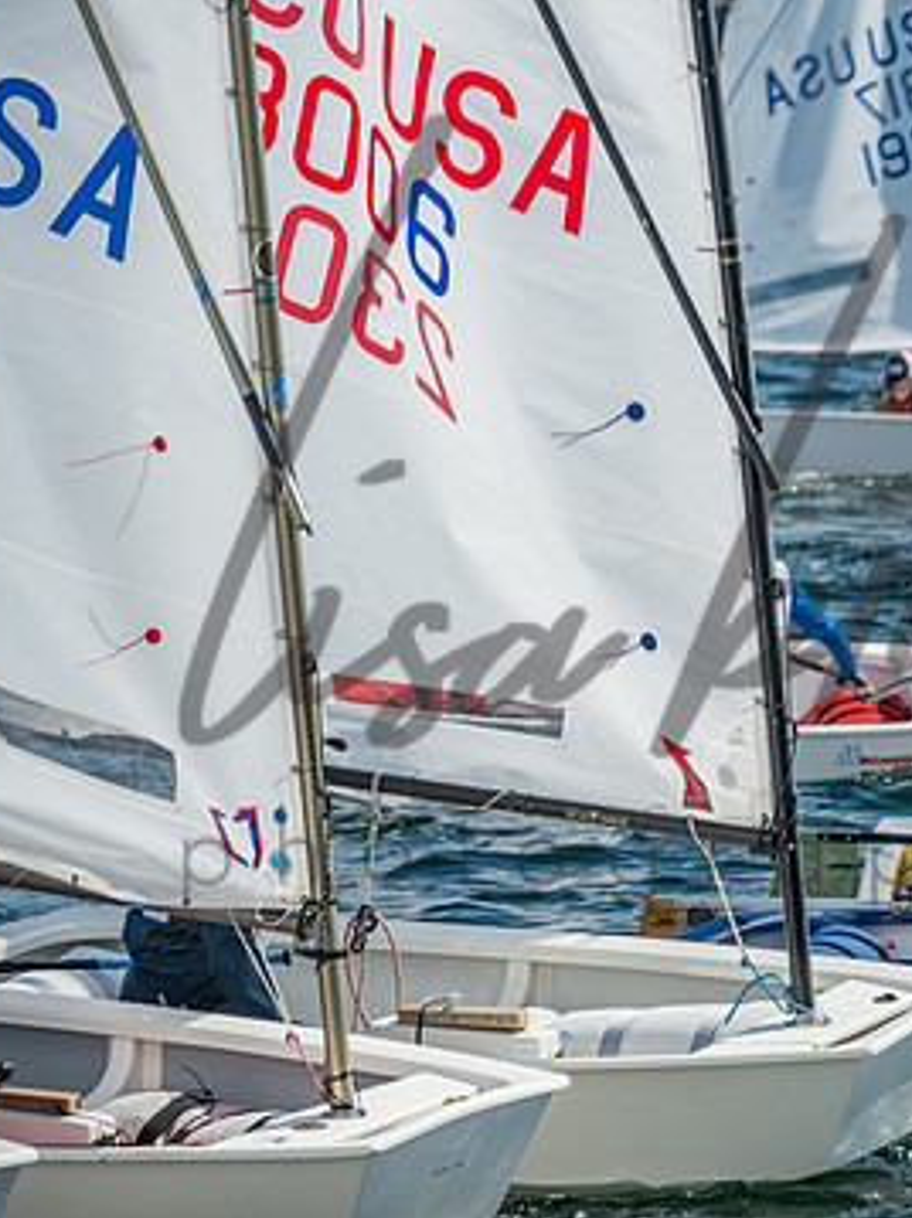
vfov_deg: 6.4
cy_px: 600
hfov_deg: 4.8
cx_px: 939
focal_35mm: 312
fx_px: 10973
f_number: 8
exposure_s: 1/160
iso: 100
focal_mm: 200
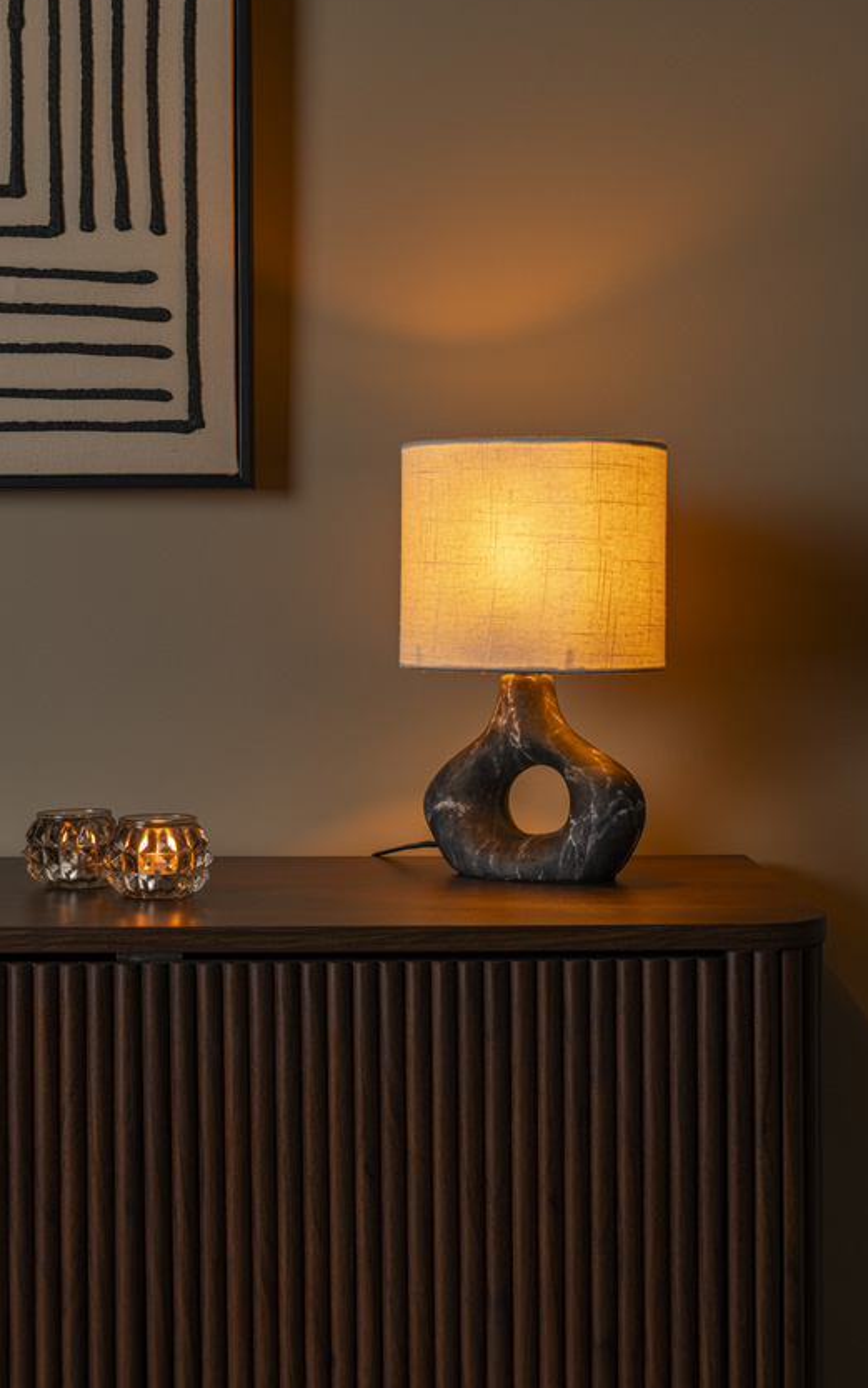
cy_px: 683
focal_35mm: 52
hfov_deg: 24.9
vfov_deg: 38.9
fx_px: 1967
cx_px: 417
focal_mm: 50
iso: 400
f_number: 13
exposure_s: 1/13
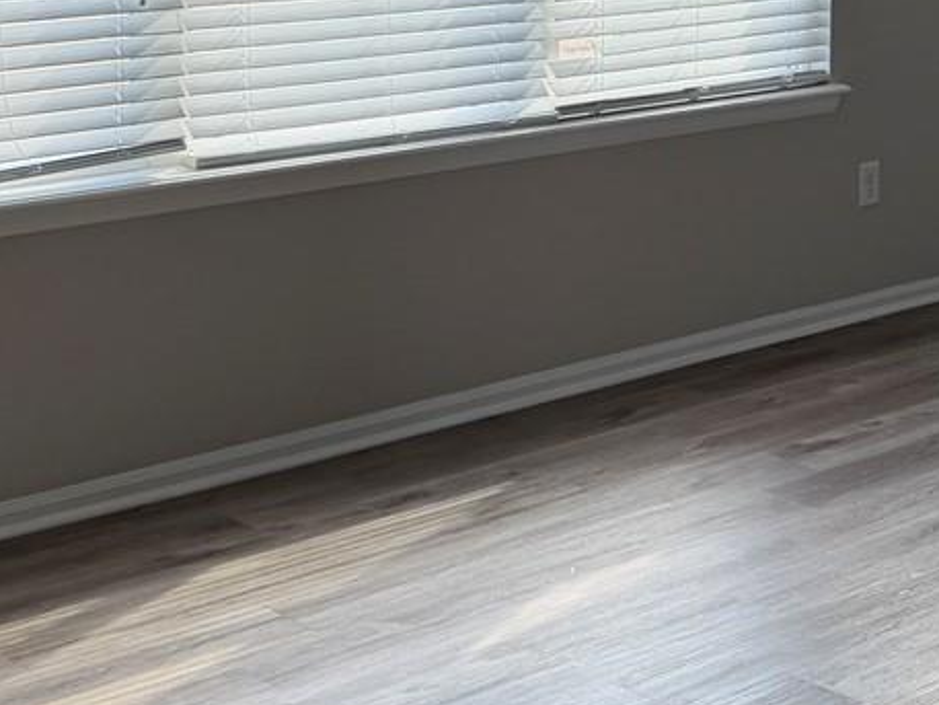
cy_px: -8
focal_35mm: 84
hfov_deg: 22.1
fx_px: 2279
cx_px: 1015
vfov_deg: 17.2
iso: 80
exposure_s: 1/169
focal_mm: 6.76
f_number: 1.78
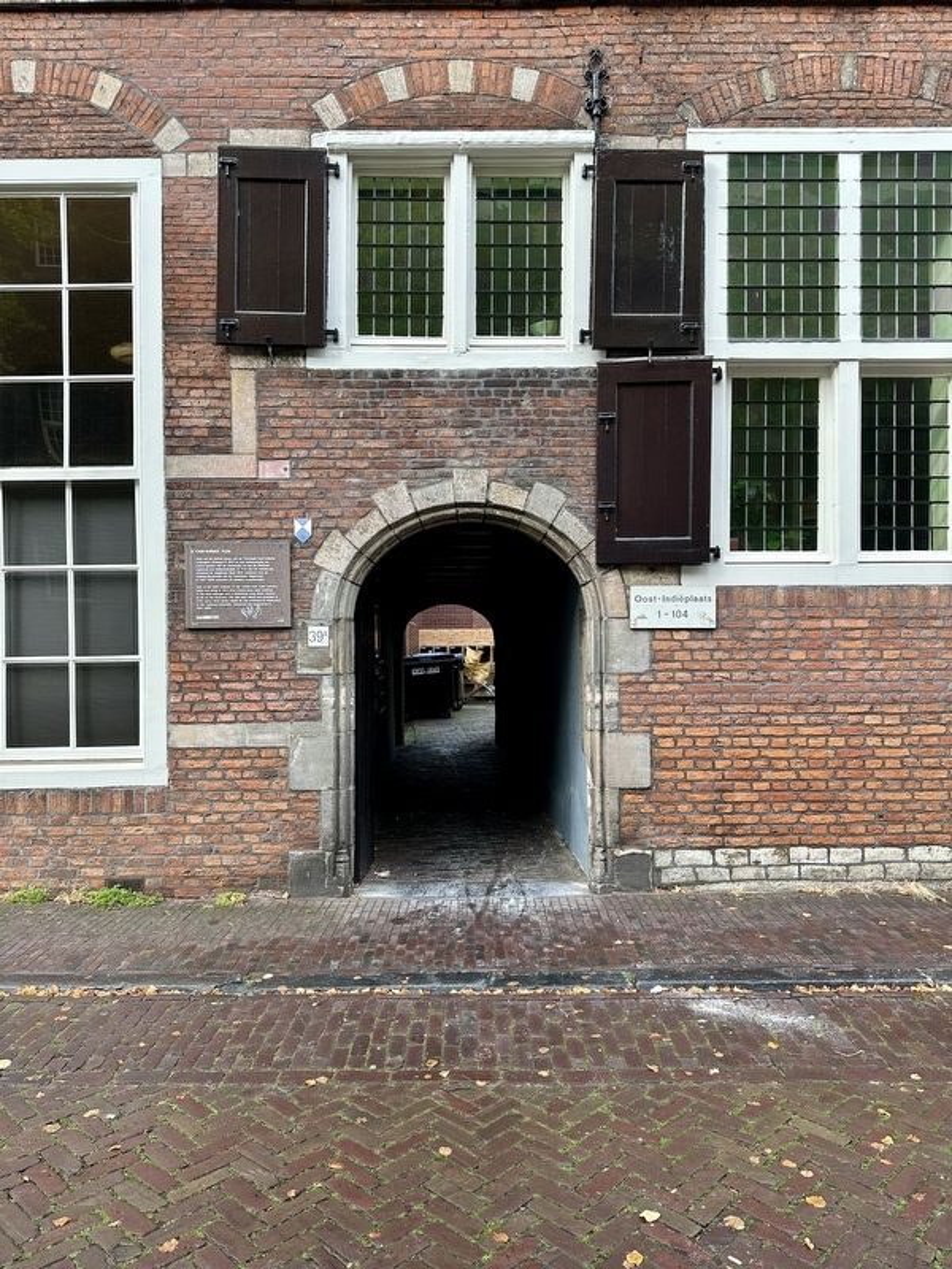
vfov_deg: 71.6
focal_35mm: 24
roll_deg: +0.3
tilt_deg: +2.1
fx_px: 880
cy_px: 634
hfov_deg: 56.8
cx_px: 476
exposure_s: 1/406
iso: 80
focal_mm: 6.86
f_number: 1.78
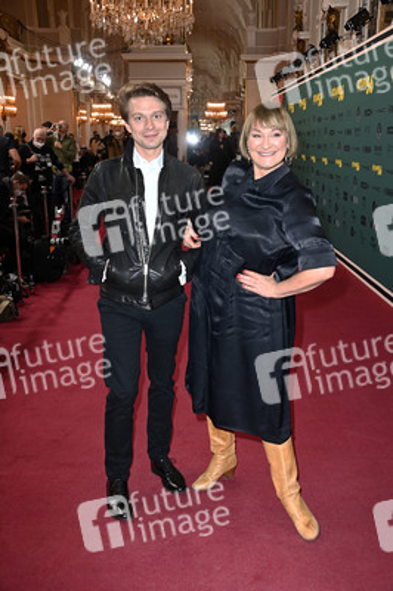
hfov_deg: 33.3
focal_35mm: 40
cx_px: 196
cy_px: 296
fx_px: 656
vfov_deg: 48.5
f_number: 5.6
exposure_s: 1/80
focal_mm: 40
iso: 500
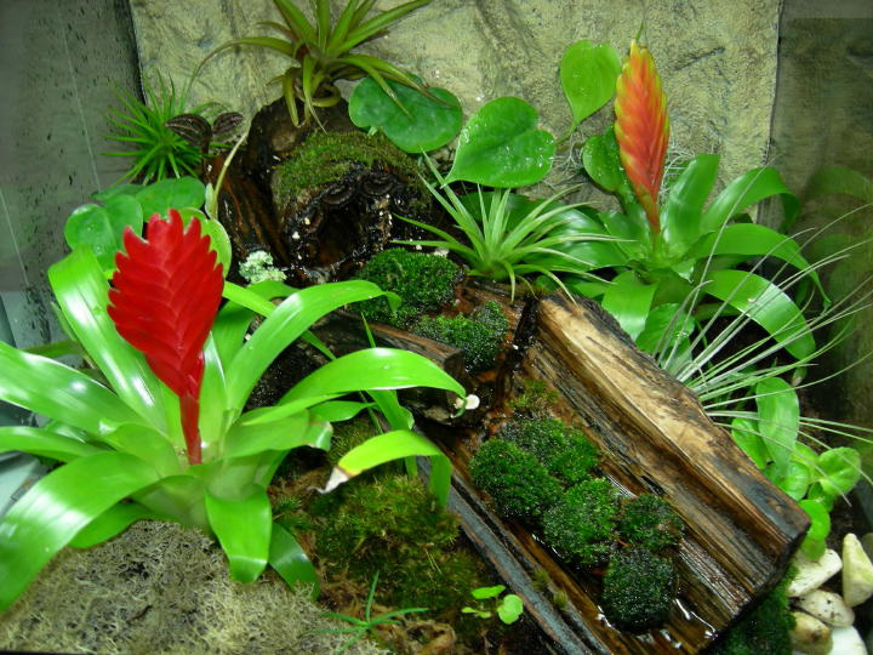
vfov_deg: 39.7
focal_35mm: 36
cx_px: 436
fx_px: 908
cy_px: 328
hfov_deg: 51.4
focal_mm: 7.5
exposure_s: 1/30
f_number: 2.7
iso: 64
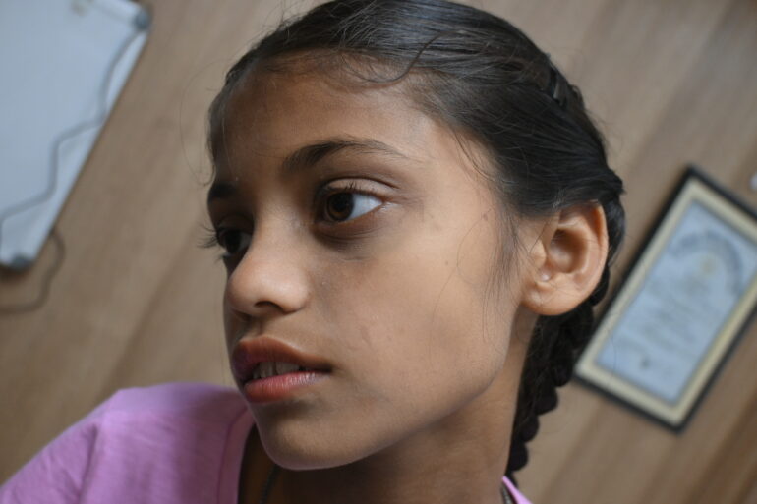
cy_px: 252
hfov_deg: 59.5
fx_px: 662
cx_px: 378
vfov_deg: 41.7
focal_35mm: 32
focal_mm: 21
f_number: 4
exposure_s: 1/125
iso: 1000
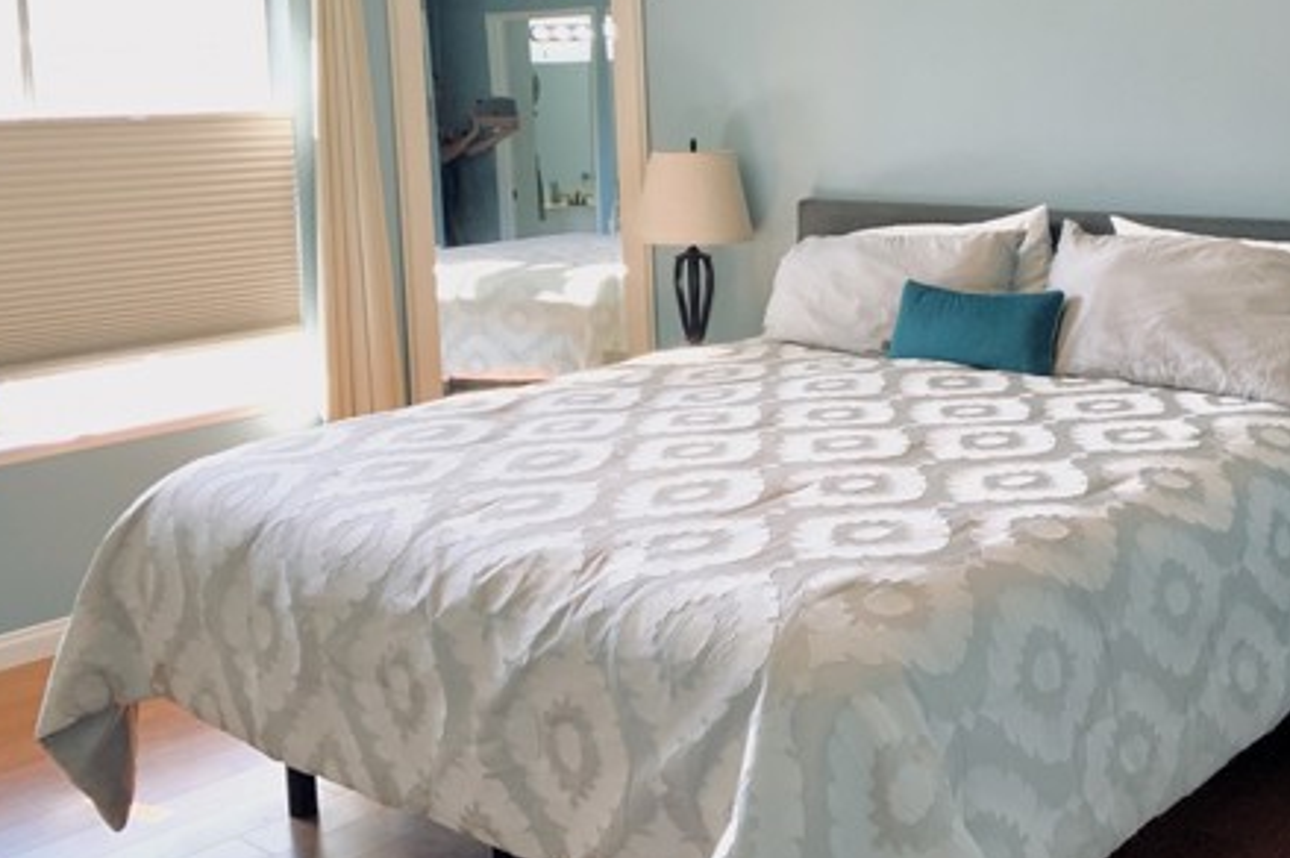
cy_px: 264
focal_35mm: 44
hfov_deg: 43.9
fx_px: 1575
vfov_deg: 30.2
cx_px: 855
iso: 40
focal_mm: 3
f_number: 1.8
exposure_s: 1/60
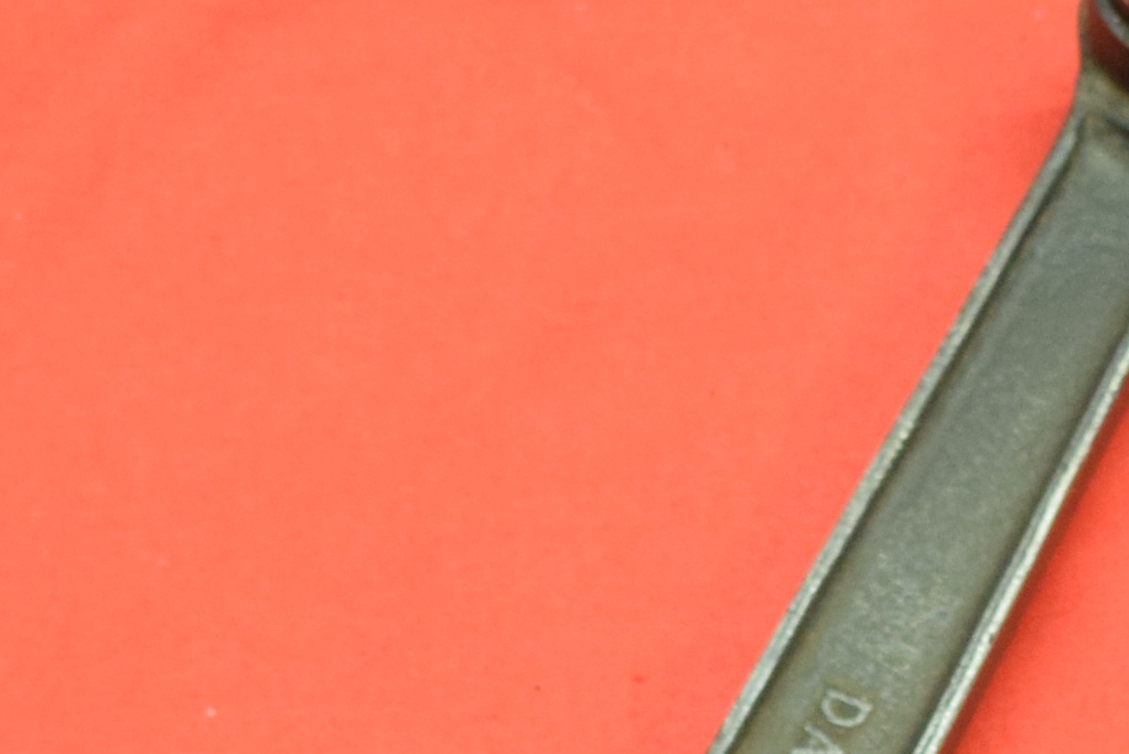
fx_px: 4958
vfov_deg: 8.5
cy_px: 1112
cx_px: 1093
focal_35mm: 158
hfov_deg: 12.8
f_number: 5
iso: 1600
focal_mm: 24
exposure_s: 1/60
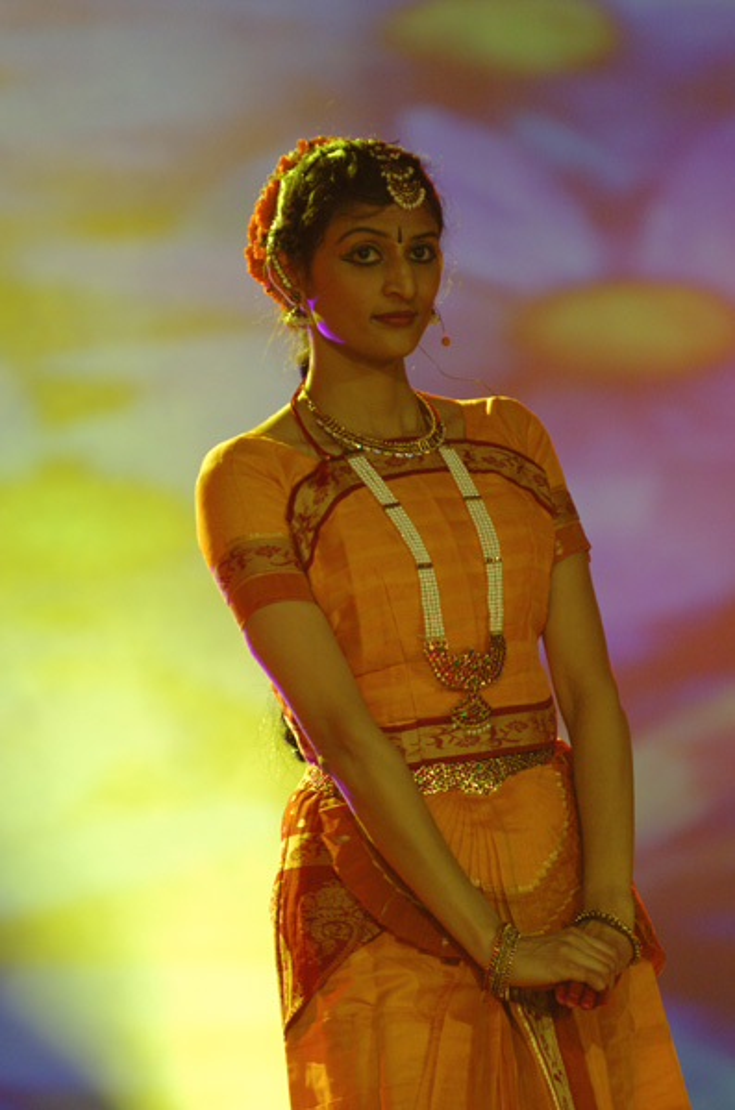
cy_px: 555
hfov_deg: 4.6
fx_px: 9235
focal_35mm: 300
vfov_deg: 6.9
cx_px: 368
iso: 800
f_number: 2.8
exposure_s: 1/100
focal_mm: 200
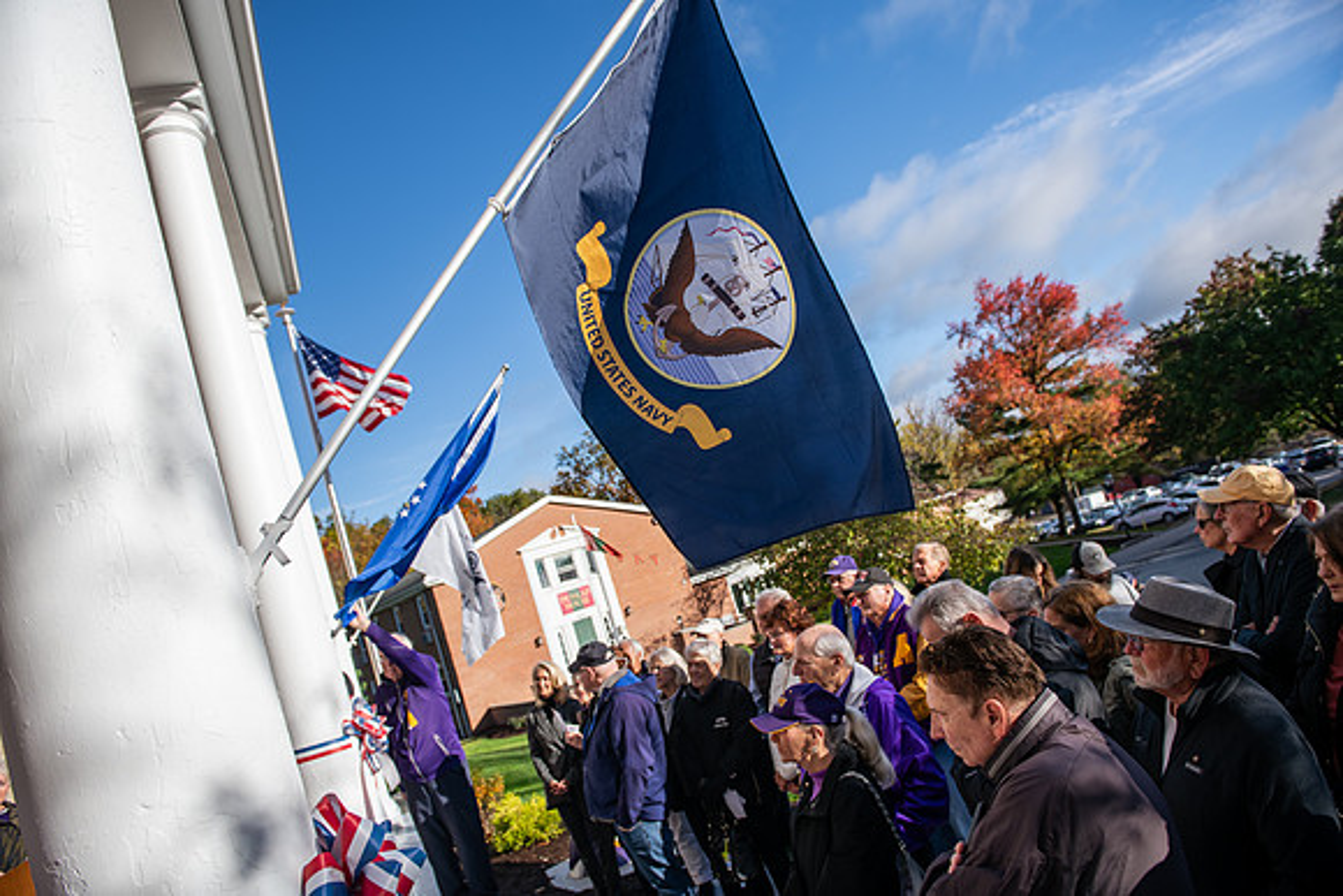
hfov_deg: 73.7
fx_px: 896
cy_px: 448
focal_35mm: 24
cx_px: 672
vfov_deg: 53.2
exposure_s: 1/800
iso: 80
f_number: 3.5
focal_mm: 24
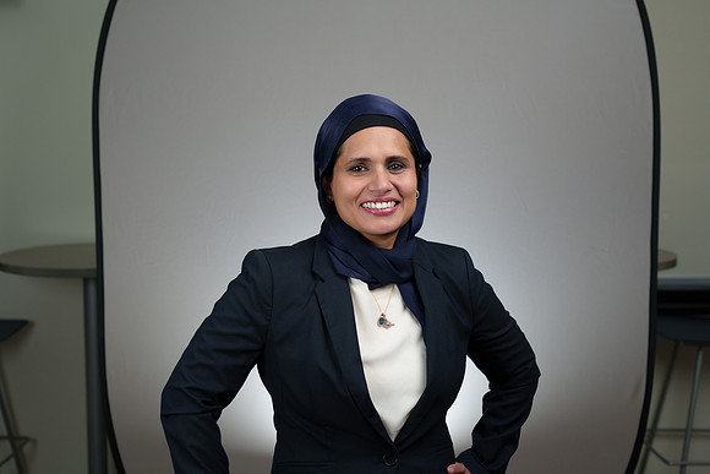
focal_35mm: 50
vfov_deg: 27.0
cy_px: 237
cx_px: 355
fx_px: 986
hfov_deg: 39.6
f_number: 4
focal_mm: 50
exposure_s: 1/250
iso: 640
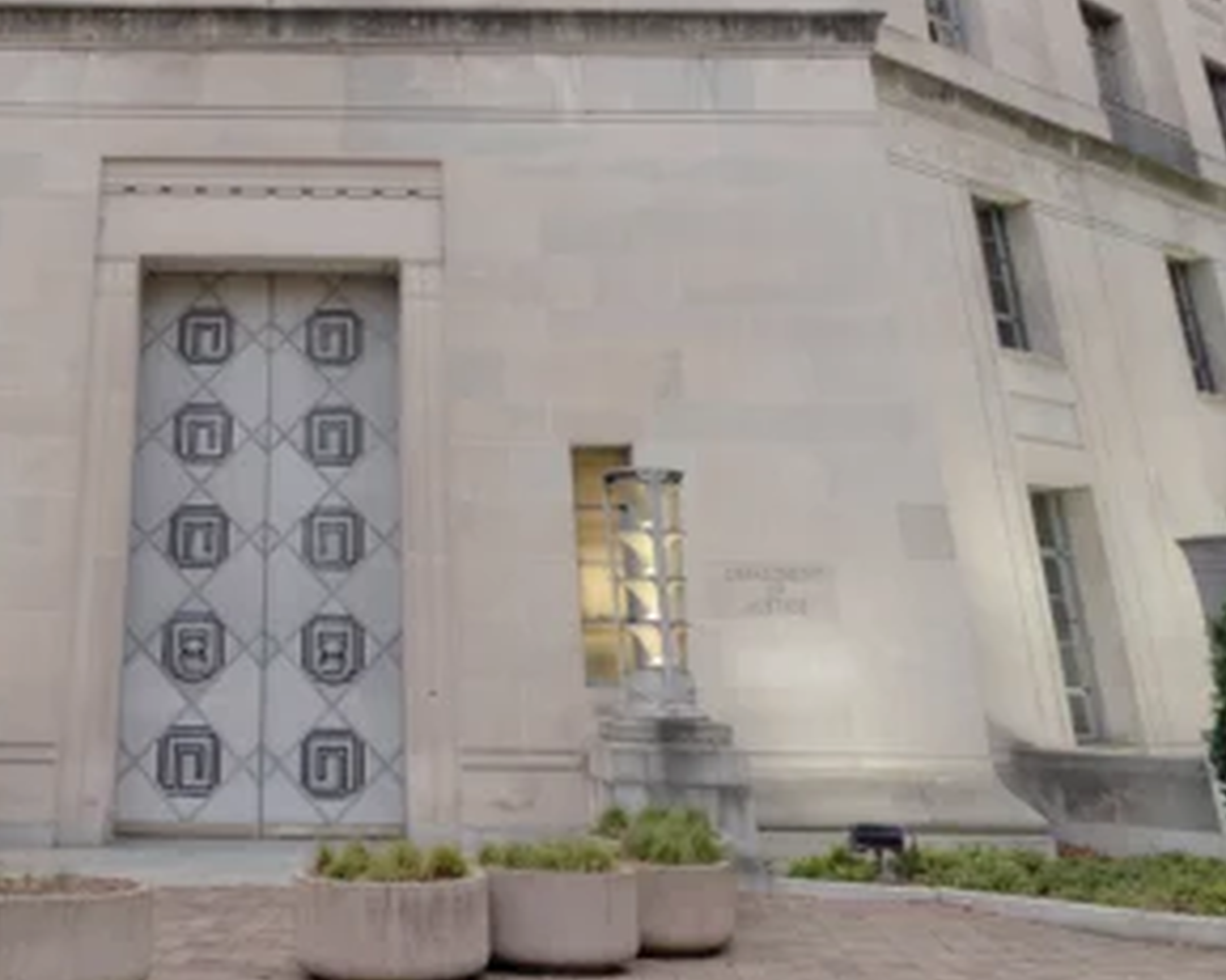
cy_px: 17
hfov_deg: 45.3
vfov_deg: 34.9
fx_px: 1415
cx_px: 310
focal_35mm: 39
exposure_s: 1/125
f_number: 3.2
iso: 1600
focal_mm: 16
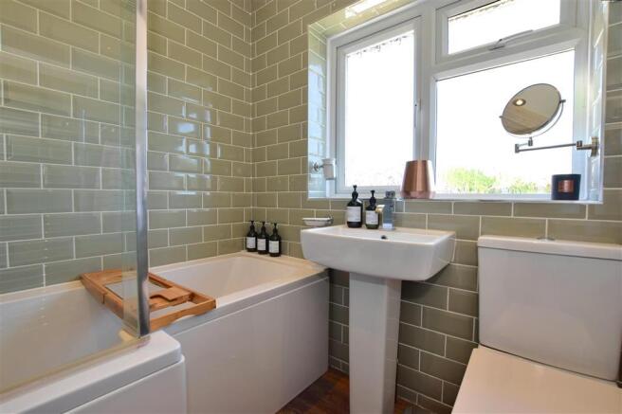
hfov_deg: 100.4
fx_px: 259
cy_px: 207
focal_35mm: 15
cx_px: 311
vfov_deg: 77.3
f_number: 11
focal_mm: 10
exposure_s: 1/40
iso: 400
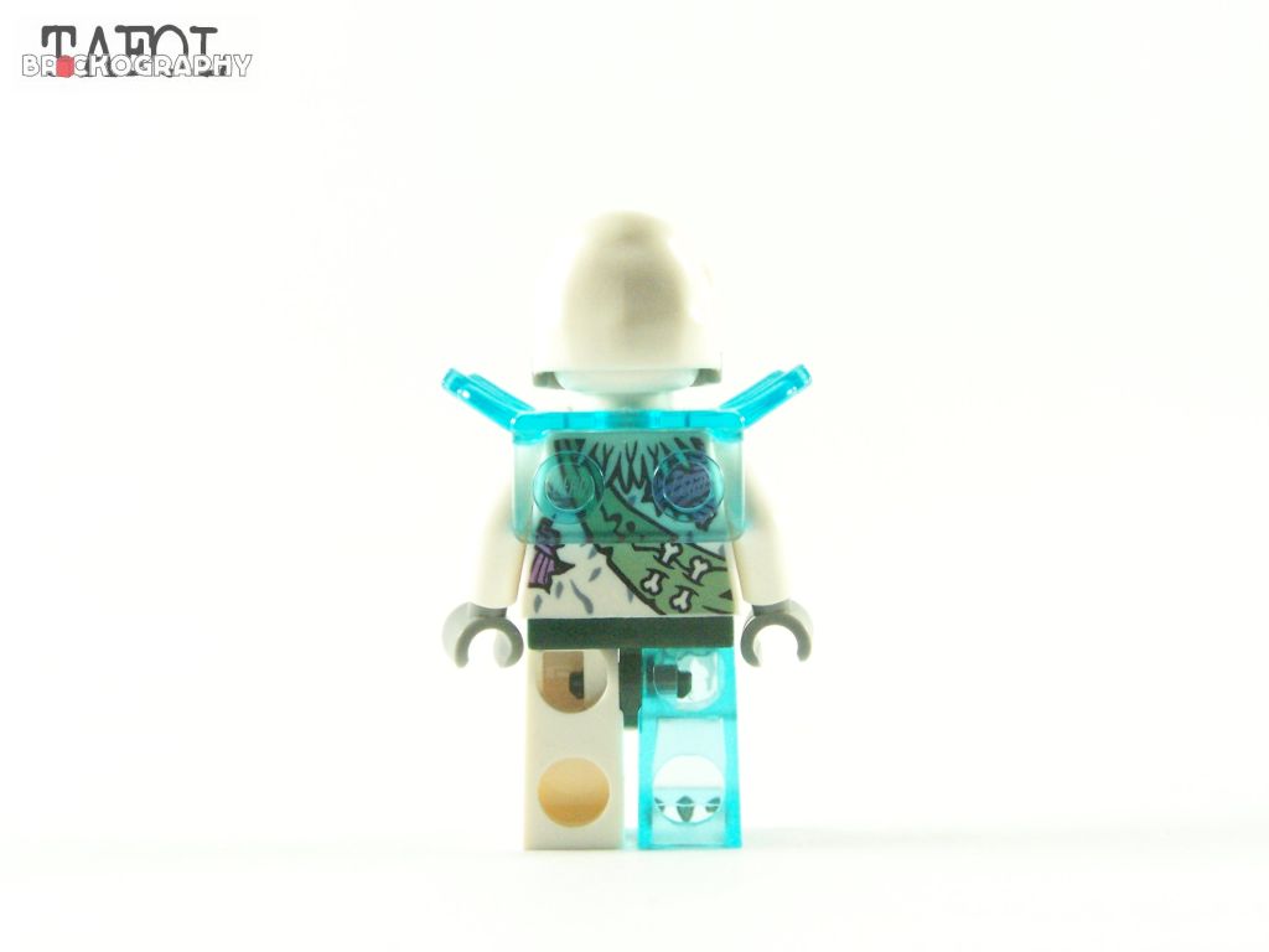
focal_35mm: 69
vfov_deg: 21.3
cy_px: 476
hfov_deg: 28.2
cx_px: 634
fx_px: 2529
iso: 400
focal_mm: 11.5
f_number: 4
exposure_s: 1/60
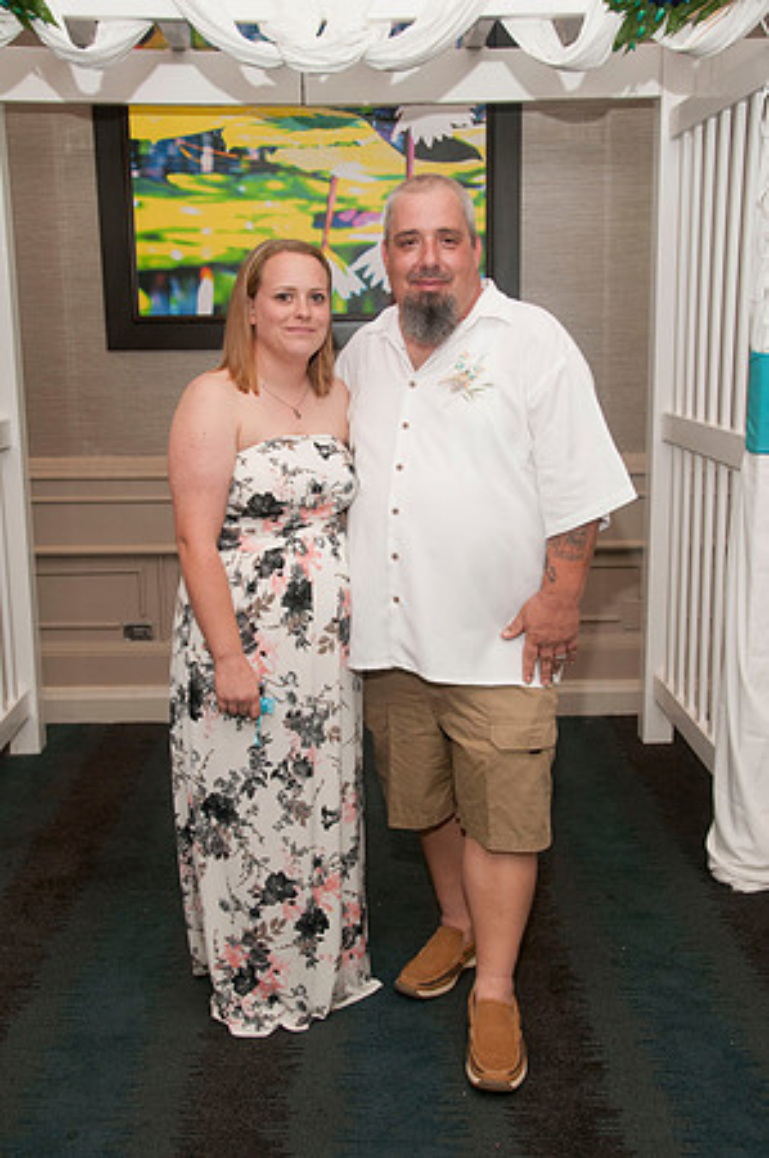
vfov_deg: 49.6
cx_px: 384
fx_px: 1252
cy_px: 579
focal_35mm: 39
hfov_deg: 34.1
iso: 400
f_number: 5.6
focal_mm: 26
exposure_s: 1/60
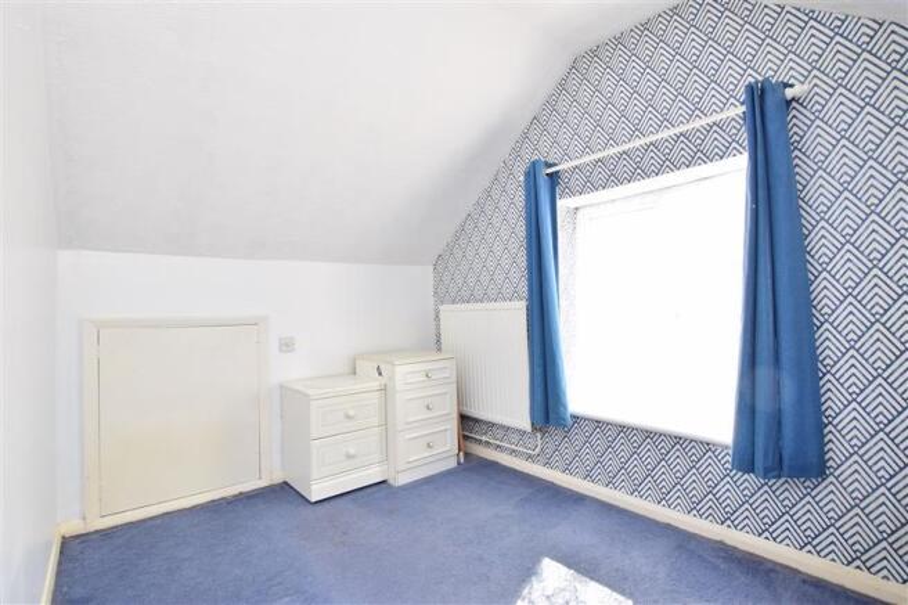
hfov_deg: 95.0
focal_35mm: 16
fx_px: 416
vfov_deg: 72.0
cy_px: 302
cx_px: 454
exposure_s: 1/80
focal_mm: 11
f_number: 10
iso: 400
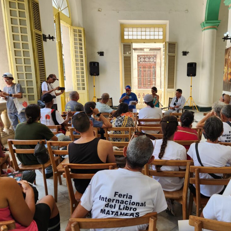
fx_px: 211
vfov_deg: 57.3
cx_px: 146
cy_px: 116
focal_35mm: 28
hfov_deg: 56.5
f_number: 1.8
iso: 32
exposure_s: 1/180
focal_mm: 5.4
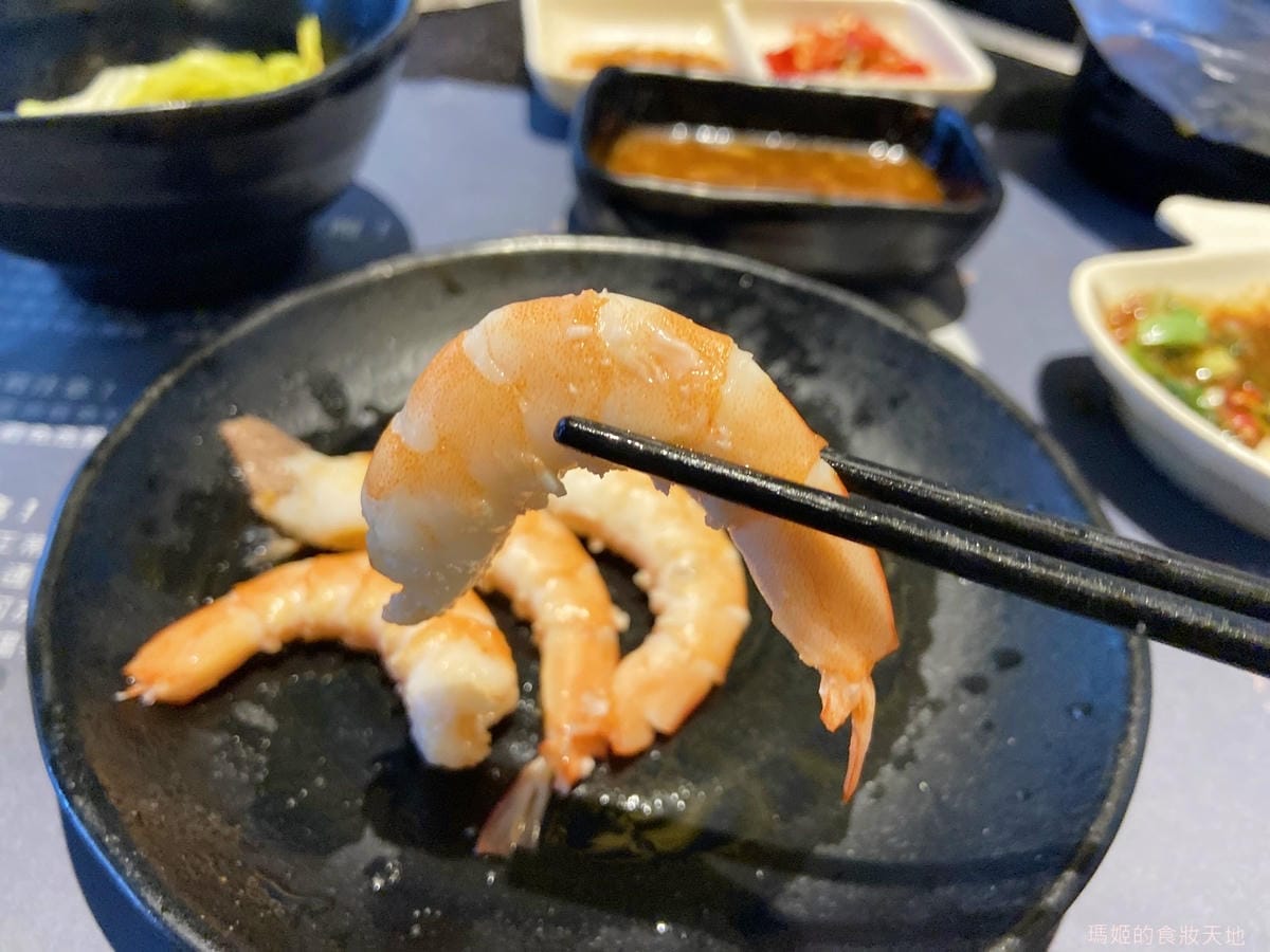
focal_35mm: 26
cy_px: 476
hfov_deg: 67.3
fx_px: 954
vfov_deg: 53.1
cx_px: 635
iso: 400
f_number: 1.8
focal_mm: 4.25
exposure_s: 1/60
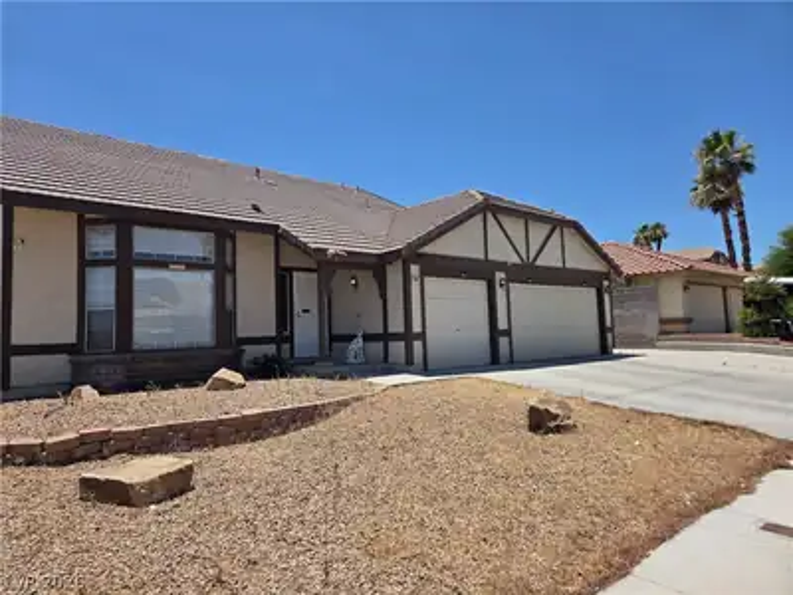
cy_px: 298
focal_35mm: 23
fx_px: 527
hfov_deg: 73.9
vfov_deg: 58.9
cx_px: 396
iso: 80
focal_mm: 5.4
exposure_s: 1/6412
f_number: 1.8
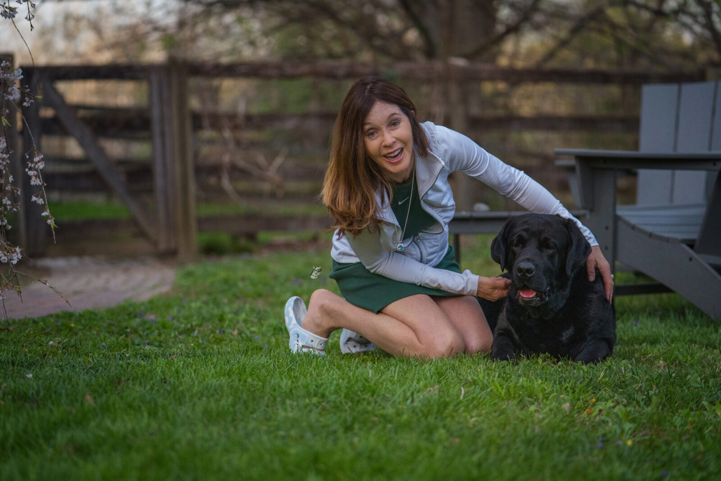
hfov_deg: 22.9
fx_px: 1783
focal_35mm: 89
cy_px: 240
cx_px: 360
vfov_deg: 15.4
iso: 4000
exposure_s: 1/6400
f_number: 2.8
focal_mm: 89
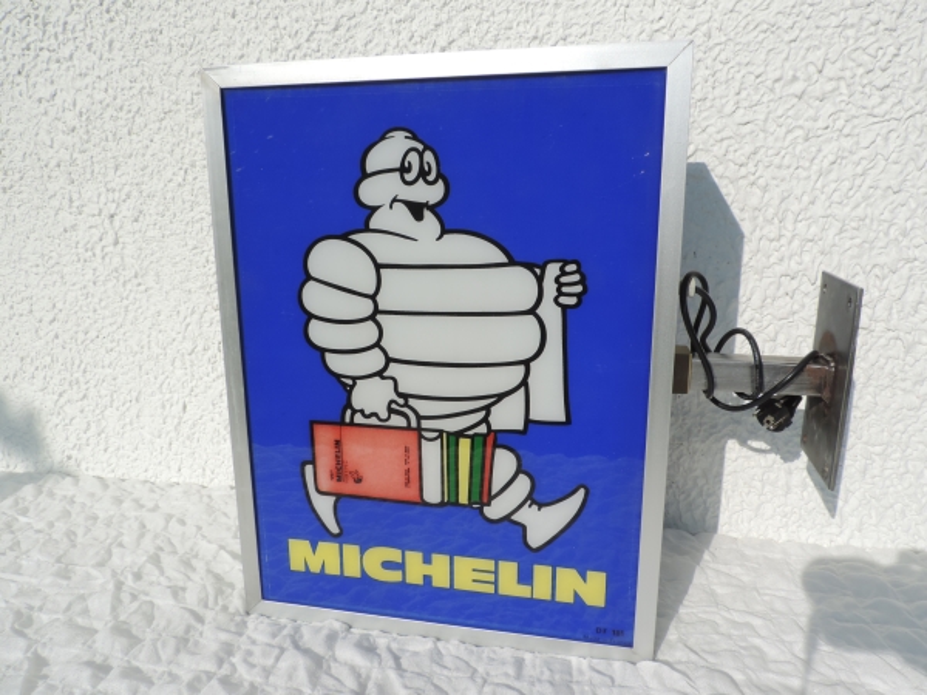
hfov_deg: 71.6
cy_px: 348
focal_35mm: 24
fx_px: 643
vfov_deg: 56.8
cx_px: 464
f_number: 4.2
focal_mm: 4.3
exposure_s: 1/1250
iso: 80
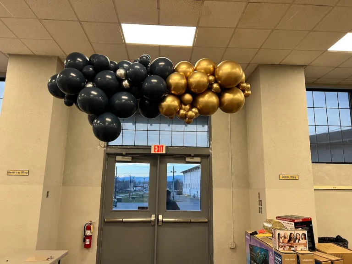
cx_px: 176
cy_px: 132
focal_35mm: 26
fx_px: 264
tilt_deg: +10.4
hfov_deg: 67.3
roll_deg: -1.0
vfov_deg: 53.1
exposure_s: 1/60
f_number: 1.5
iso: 80
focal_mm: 5.7
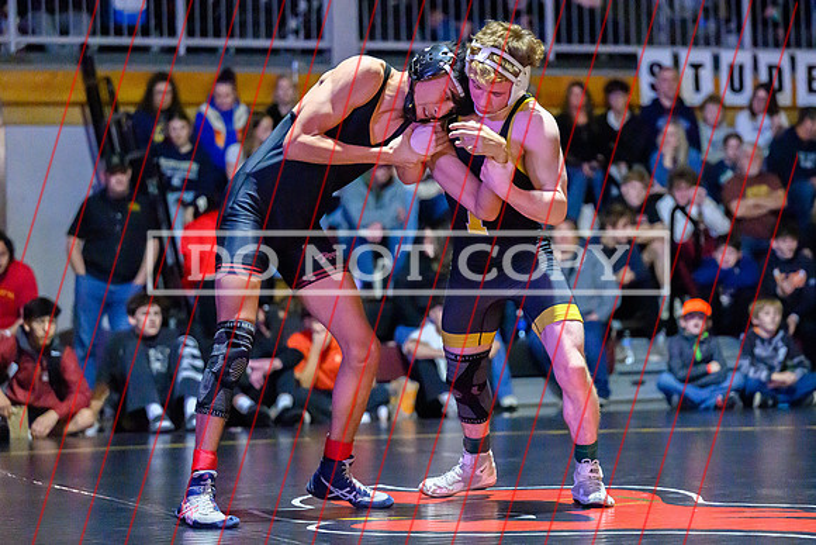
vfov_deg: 12.4
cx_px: 461
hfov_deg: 18.4
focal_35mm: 111
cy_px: 255
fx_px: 2512
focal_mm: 97
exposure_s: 1/640
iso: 25600
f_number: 2.8
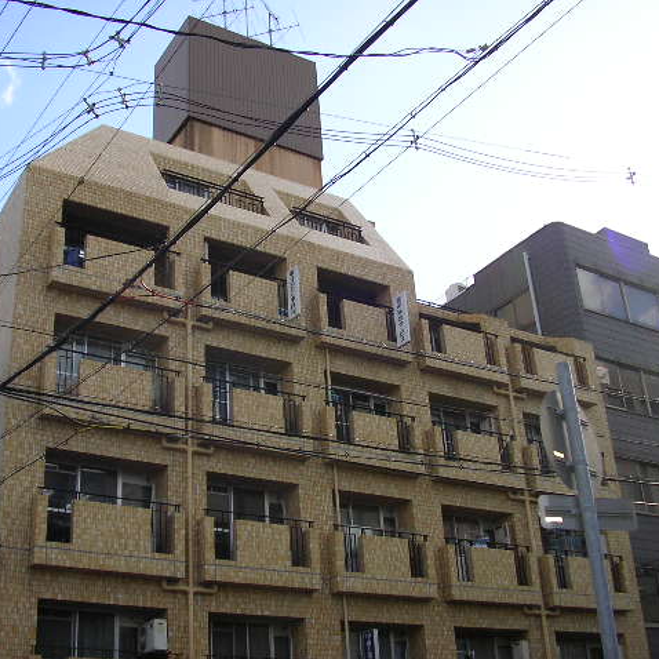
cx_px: 255
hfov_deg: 37.4
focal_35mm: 45
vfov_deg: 37.6
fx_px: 969
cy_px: 330
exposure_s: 1/650
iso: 71
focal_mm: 5.8
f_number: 2.9
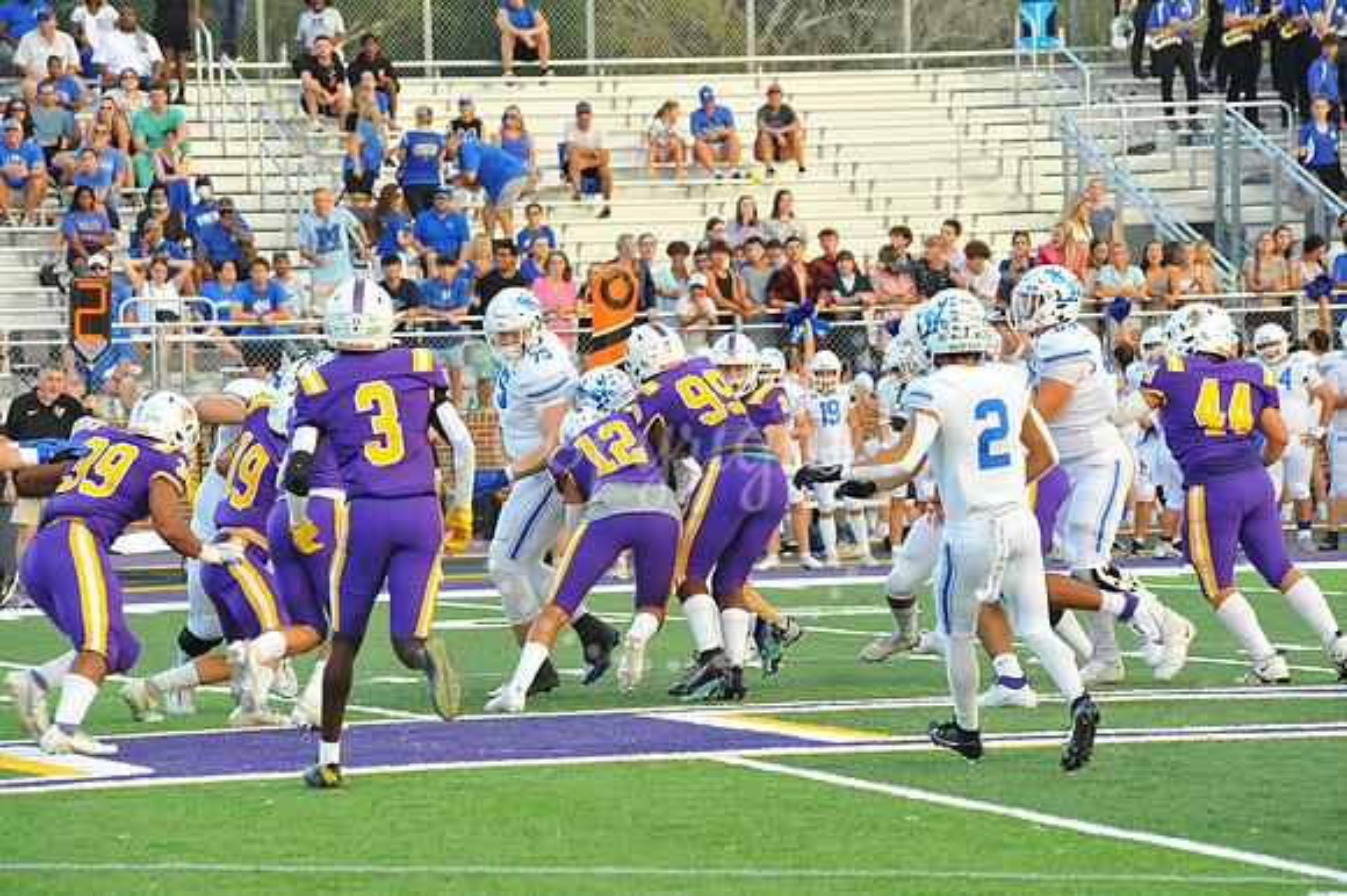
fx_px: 7479
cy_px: 448
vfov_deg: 6.9
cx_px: 674
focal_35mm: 200
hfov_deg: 10.3
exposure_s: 1/320
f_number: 8
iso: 2000
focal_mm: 200
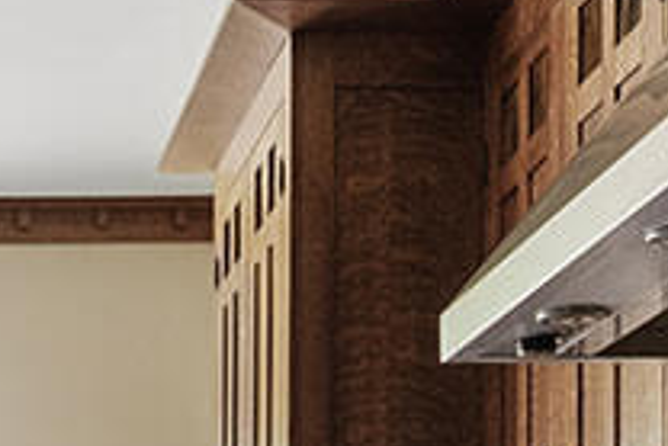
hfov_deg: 16.0
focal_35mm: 123
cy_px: 772
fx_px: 2284
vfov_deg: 10.6
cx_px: -128
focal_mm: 16
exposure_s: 1
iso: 100
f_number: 8
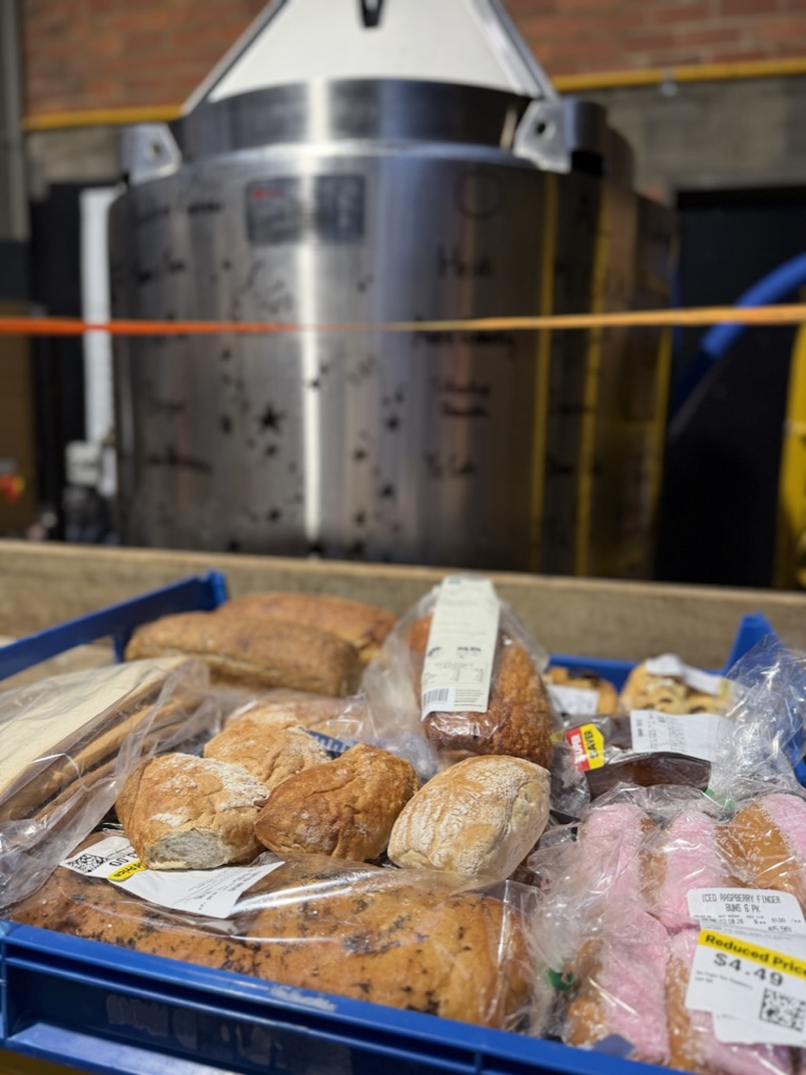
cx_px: 403
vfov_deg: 71.6
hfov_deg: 56.8
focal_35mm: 24
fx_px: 745
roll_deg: -1.5
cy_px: 538
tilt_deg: -8.9
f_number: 1.78
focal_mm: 6.76
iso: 100
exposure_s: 1/100
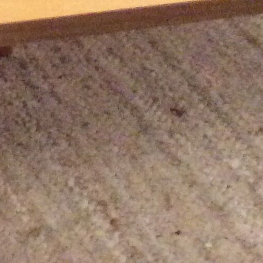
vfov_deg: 11.2
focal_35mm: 144
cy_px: -231
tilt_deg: -21.0
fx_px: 1238
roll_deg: -2.3
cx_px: -207
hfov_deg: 11.3
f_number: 2.4
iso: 400
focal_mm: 3.3
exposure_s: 1/17
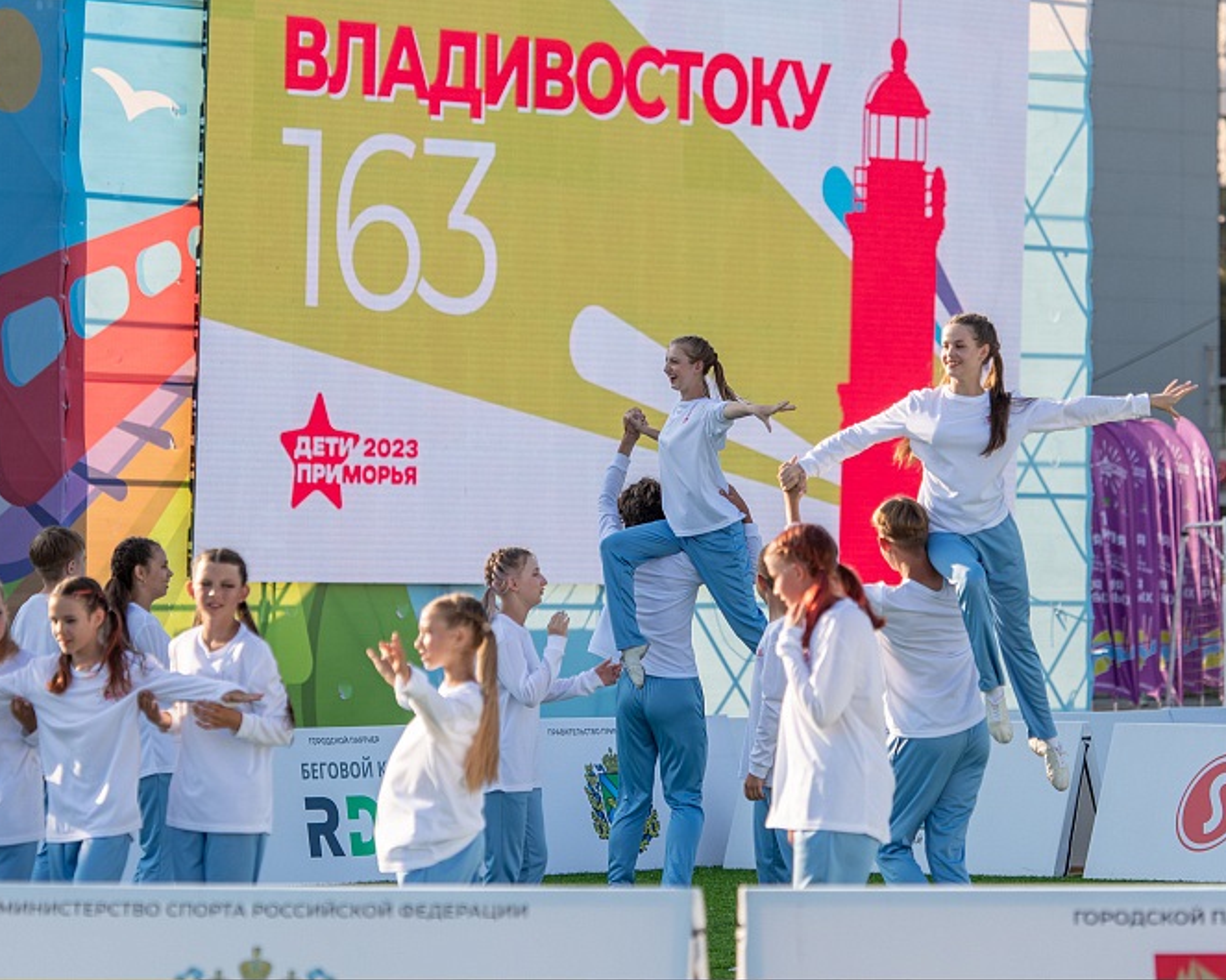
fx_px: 2161
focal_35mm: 60
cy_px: 488
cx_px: 686
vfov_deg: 25.6
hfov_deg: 31.6
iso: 100
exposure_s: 1/250
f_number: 5.6
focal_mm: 35
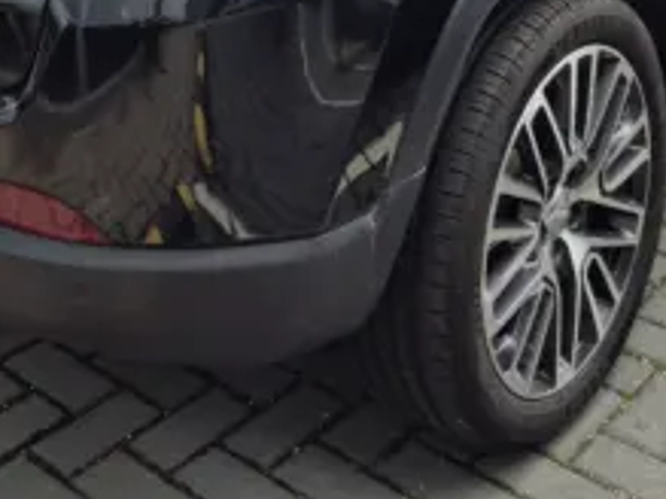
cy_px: -140
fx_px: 1211
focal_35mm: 63
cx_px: 255
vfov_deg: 21.2
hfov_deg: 30.6
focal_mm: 5.4
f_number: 1.8
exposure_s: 1/1384
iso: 25
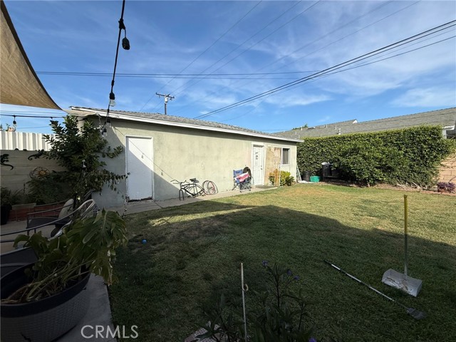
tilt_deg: -1.8
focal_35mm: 14
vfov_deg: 85.7
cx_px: 228
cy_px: 171
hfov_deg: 102.1
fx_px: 184
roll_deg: +0.2
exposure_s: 1/2410
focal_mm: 2.22
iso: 50
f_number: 2.2
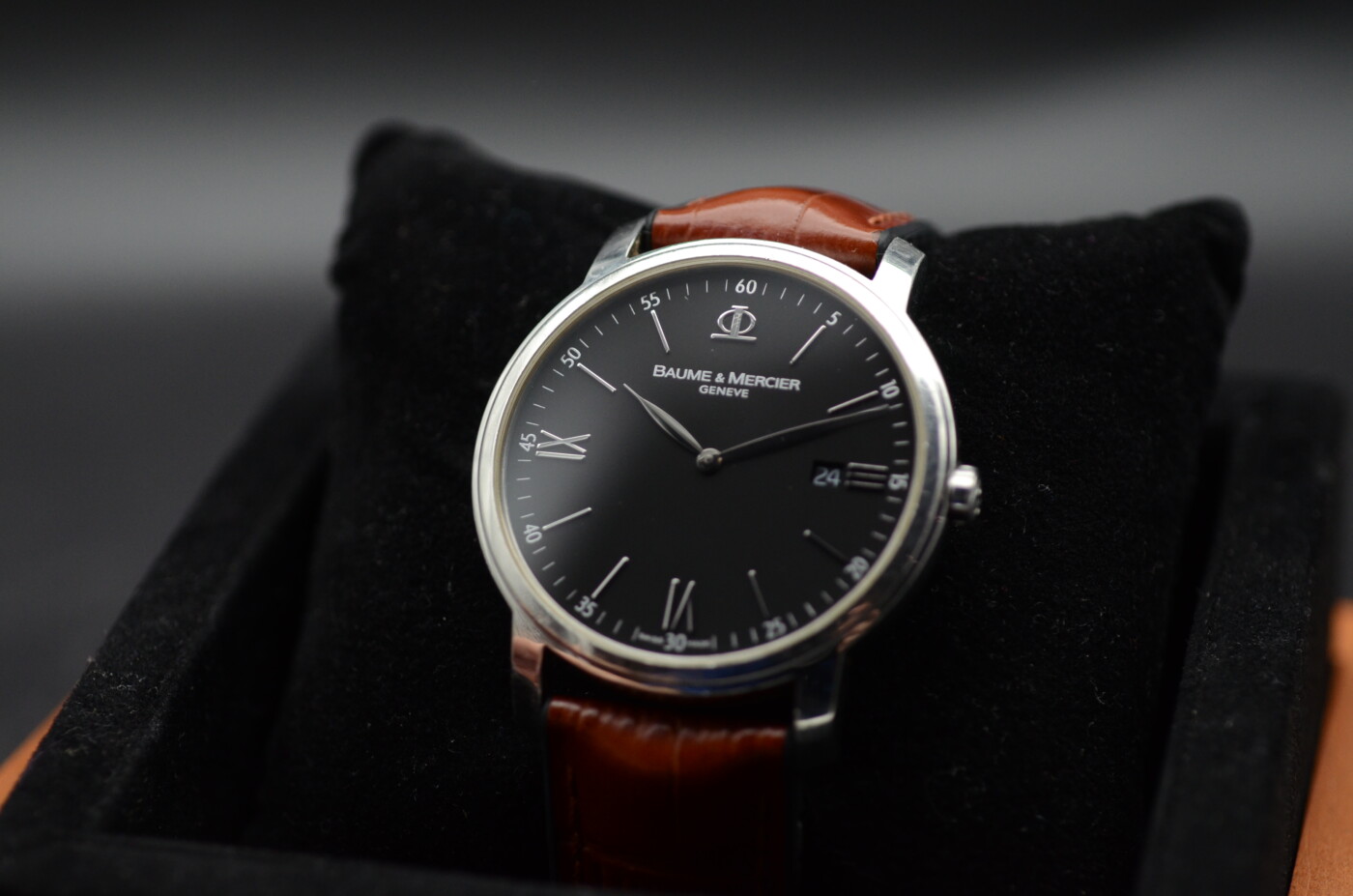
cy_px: 448
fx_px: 3375
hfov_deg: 22.7
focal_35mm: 90
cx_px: 676
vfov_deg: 15.1
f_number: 3.5
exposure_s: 1/500
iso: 800
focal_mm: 60
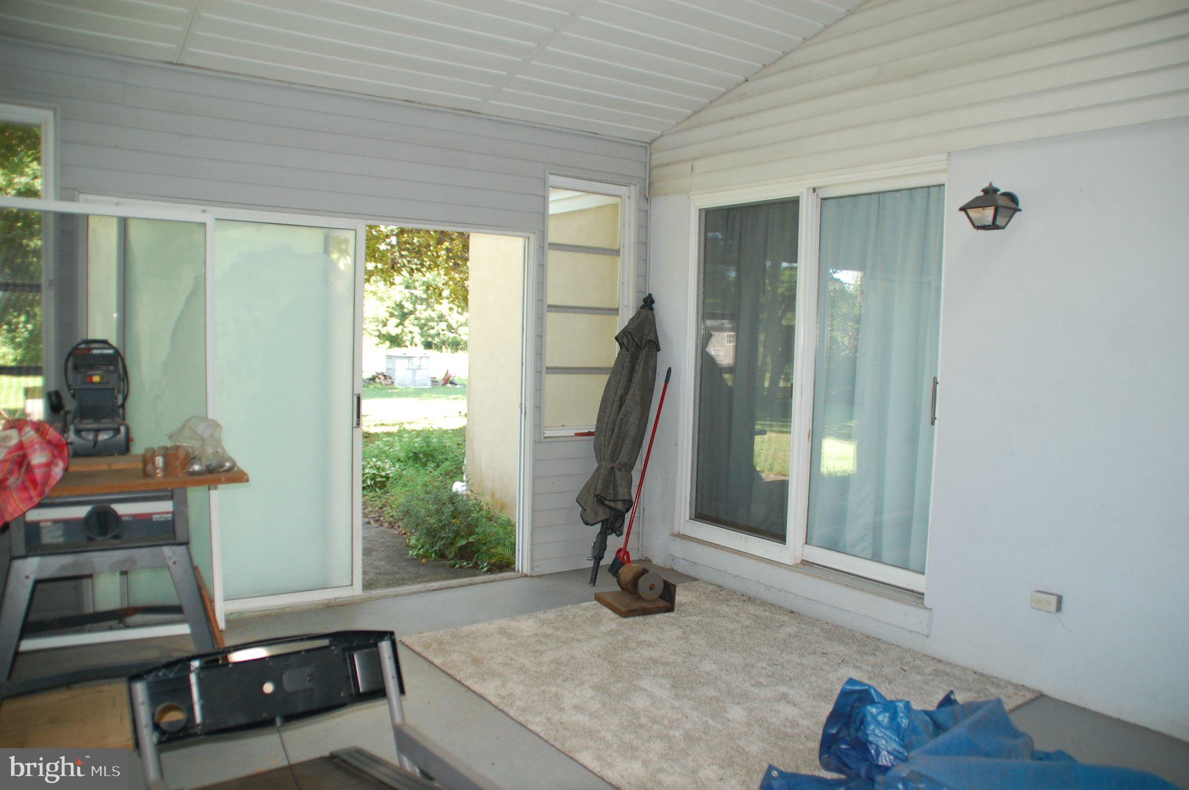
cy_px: 395
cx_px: 594
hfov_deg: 67.4
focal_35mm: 27
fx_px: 891
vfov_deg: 47.8
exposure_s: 1/125
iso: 400
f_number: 3.5
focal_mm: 18
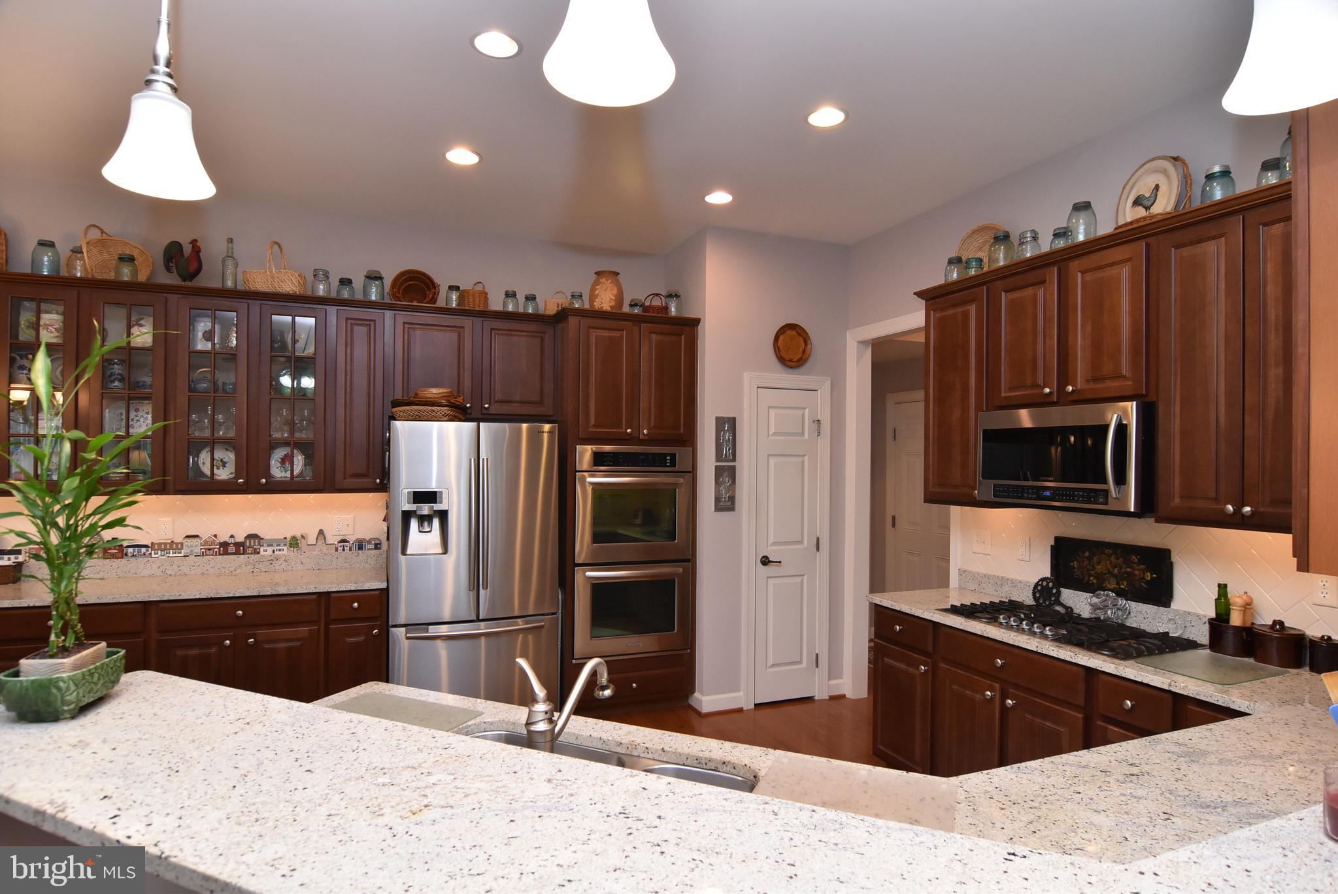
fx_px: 669
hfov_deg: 90.0
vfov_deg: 67.5
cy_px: 447
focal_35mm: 18
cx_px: 669
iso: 1000
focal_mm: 12
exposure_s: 1/80
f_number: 6.3
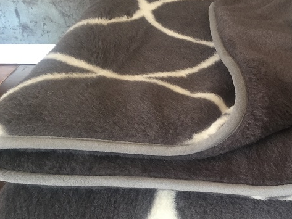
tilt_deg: -33.1
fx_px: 413
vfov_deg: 29.7
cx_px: 230
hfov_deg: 37.6
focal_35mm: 49
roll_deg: -1.3
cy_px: 123
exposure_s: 1/33
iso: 125
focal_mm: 4.15
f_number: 2.2
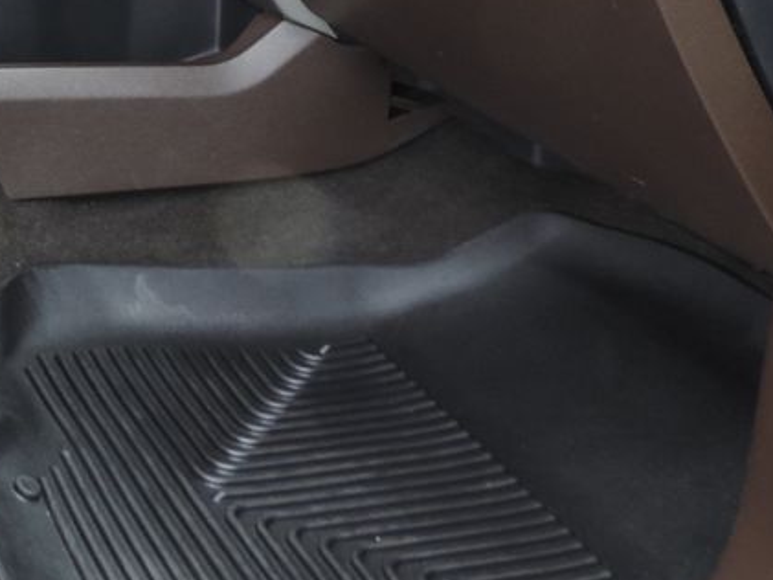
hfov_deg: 23.8
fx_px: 1631
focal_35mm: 73
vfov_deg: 19.4
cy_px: -51
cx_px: -204
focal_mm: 4.3
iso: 140
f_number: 3
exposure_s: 1/30
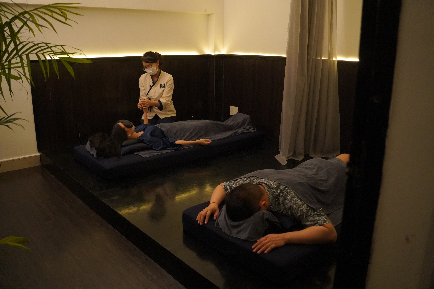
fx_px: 371
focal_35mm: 31
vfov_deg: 42.6
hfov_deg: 60.7
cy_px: 144
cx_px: 217
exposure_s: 1/125
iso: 3200
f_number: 2.8
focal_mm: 20.5
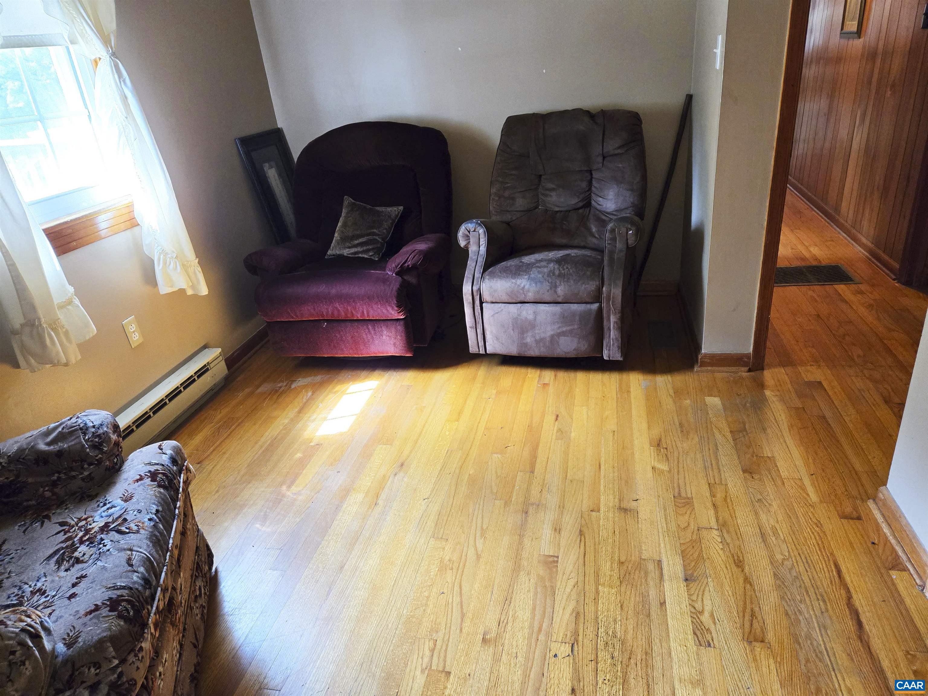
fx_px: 617
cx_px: 464
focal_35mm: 23
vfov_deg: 58.9
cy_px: 348
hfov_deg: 73.9
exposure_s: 1/120
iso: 400
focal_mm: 5.4
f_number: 1.8
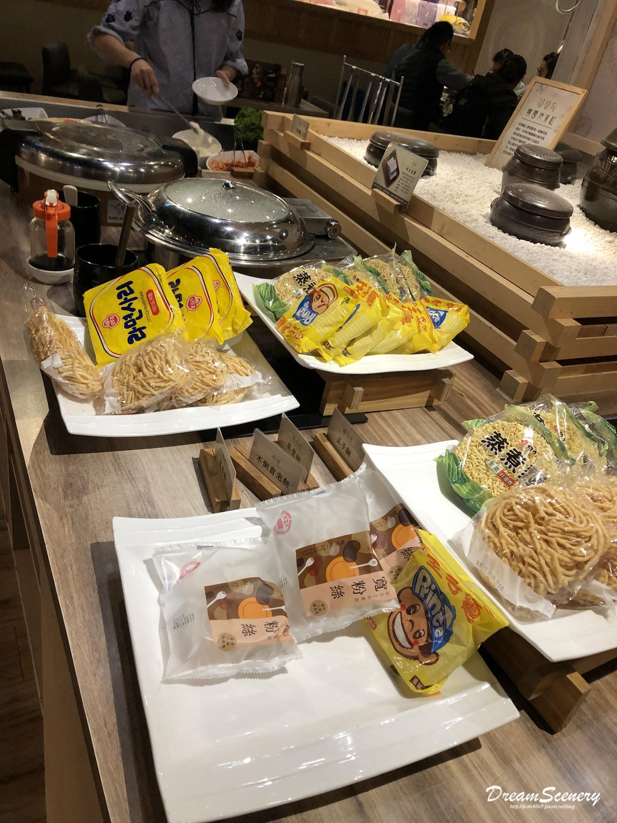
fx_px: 665
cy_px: 412
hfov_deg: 49.7
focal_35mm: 28
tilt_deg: -33.5
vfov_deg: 63.4
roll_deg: -12.8
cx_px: 308
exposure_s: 1/30
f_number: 1.8
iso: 40
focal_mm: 3.99
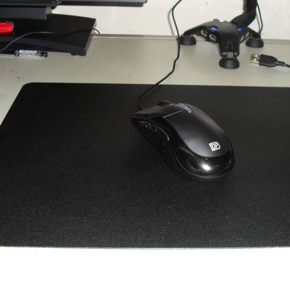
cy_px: 124
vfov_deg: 35.3
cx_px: 182
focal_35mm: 48
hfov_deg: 35.2
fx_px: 455
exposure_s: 1/45
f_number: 3.2
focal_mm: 6.3
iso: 200
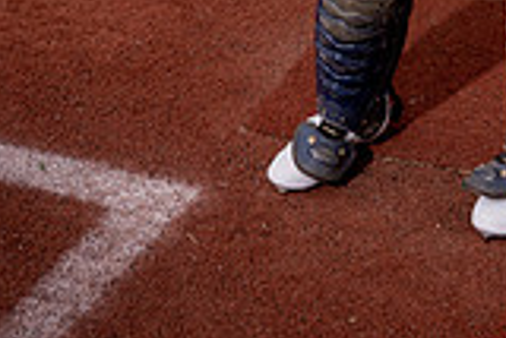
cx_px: 443
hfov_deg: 18.8
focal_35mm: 107
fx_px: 1505
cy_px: -357
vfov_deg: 11.5
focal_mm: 38
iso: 100
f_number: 8
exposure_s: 1/250
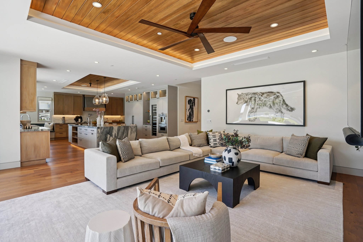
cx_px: 182
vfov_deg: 73.7
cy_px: 121
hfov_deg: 96.7
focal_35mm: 16
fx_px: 161
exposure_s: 1/40
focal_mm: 16
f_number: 8
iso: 400
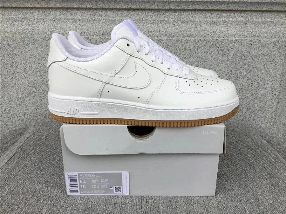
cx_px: 143
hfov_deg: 58.4
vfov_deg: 45.4
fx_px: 256
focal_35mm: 31
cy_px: 107
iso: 25
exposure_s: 1/108
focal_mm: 3.3
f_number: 2.4
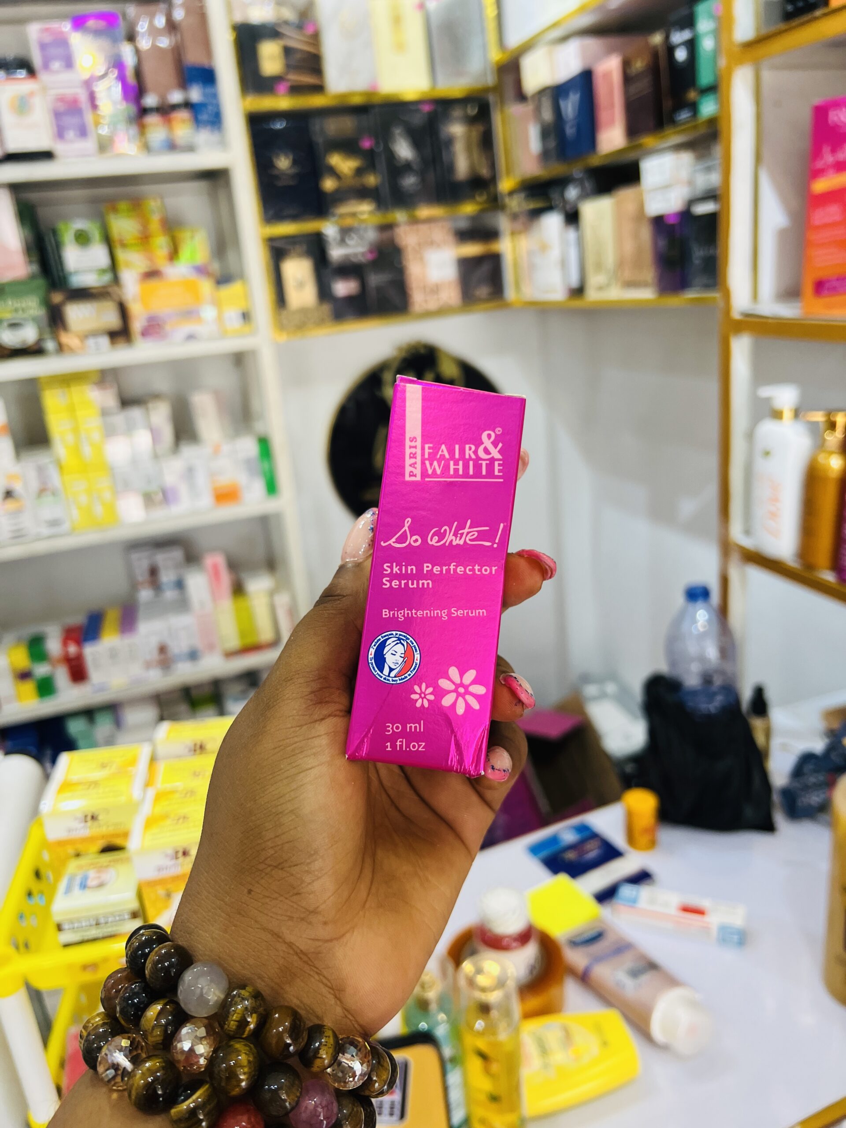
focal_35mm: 26
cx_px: 423
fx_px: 847
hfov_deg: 53.1
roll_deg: +5.3
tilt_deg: -16.6
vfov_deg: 67.3
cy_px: 564
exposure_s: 1/112
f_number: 1.5
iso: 125
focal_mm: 5.7
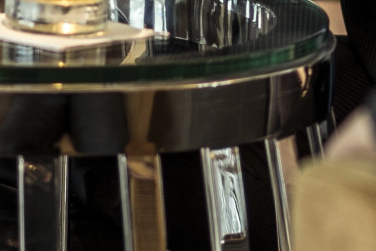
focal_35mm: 671
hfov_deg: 3.1
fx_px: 7008
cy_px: -389
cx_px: 401
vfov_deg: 2.0
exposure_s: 1/40
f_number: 2.8
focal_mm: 85
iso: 100
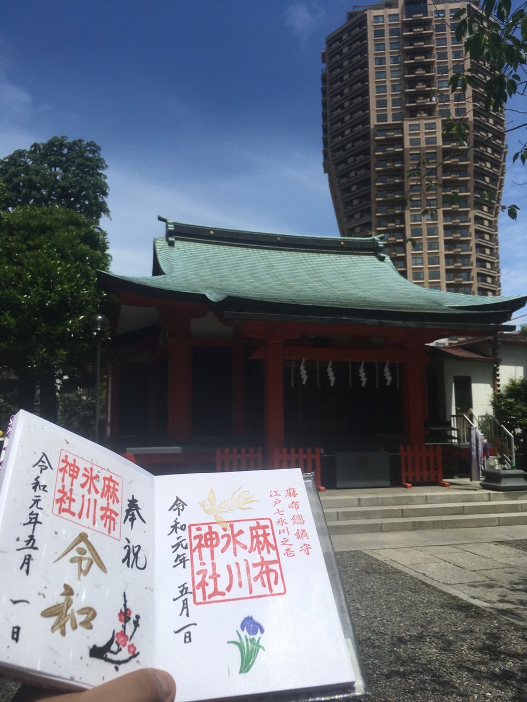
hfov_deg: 48.2
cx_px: 264
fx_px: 589
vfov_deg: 61.7
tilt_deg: +6.1
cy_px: 351
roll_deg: +0.4
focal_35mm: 29
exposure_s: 1/3663
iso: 25
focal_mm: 4.15
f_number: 2.2
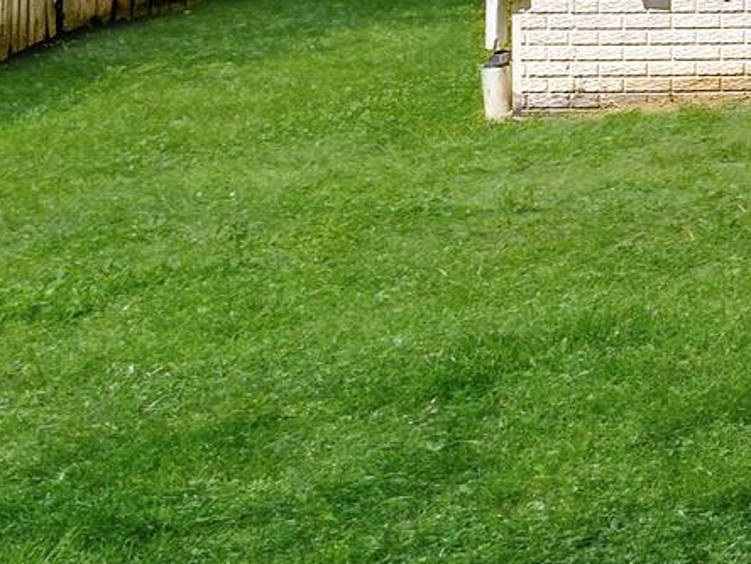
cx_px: 1656
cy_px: -351
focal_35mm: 71
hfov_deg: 16.6
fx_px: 1540
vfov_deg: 17.9
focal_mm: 16
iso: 200
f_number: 11
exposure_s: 1/200
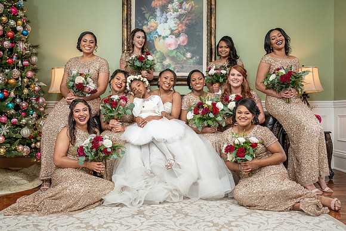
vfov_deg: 38.5
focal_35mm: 34
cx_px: 172
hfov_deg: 55.3
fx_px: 330
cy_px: 120
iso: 2000
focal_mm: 31
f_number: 5.6
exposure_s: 1/250
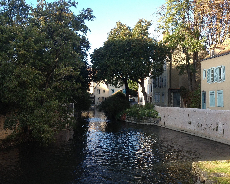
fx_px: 286
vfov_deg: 35.7
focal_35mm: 42
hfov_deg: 43.7
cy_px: 94
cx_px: 130
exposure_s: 1/289
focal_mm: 4.28
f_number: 2.4
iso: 50
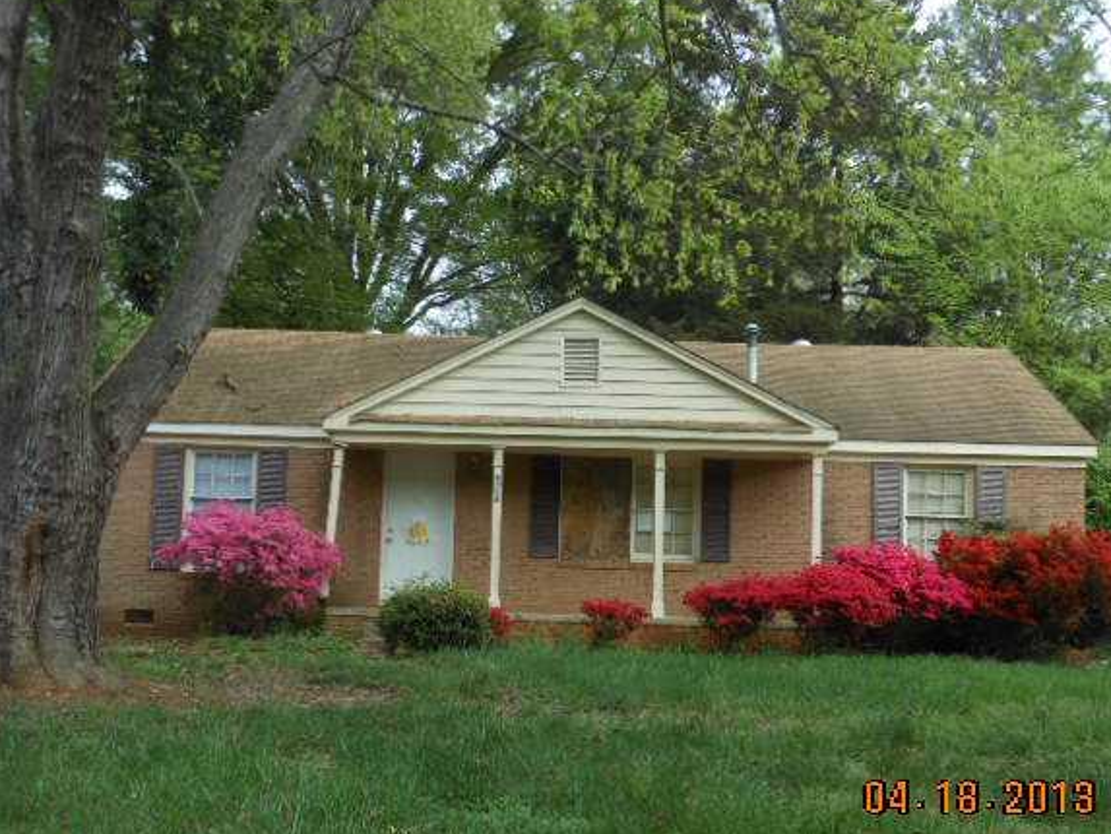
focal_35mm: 48
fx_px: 1541
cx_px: 553
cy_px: 438
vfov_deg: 30.3
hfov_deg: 39.6
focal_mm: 7.7
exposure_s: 1/125
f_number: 3.8
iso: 80
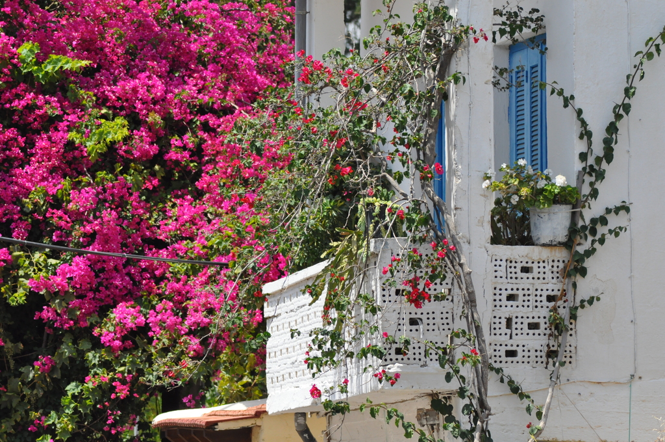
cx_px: 332
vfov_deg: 5.9
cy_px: 221
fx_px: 4289
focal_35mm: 232
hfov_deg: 8.9
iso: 800
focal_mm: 155
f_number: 7.1
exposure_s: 1/3200
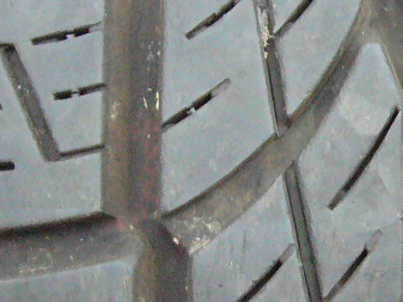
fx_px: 1549
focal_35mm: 133
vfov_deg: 11.2
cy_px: 132
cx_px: 450
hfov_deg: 14.5
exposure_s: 1/40
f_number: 2.8
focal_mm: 5.8
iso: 400
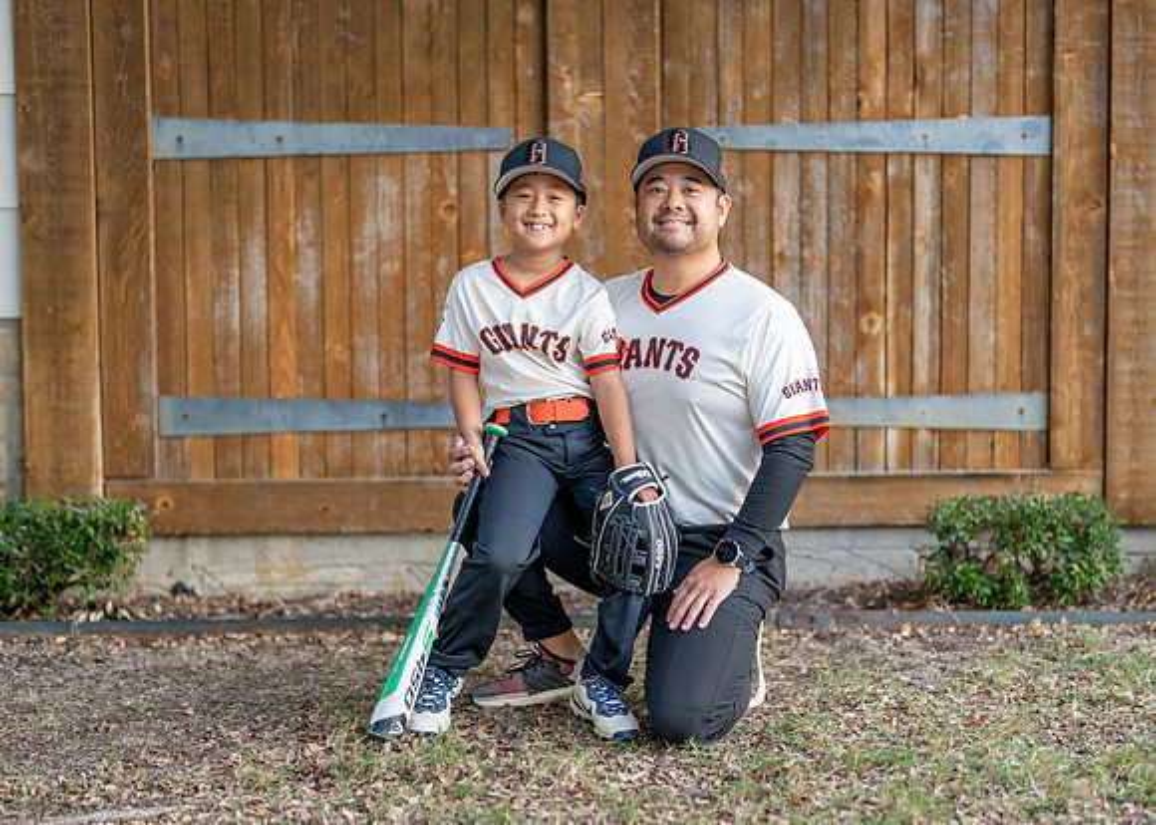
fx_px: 2159
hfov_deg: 30.0
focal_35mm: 66
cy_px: 467
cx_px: 622
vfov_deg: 21.6
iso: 100
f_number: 1.2
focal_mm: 50
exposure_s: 1/500
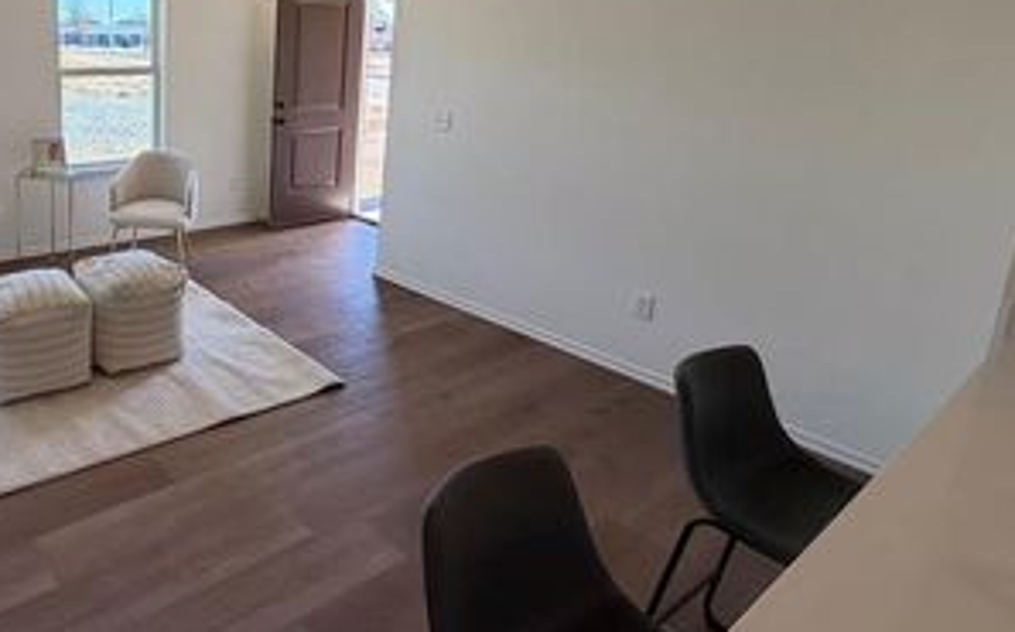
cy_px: 155
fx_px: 691
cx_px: 181
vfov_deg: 47.3
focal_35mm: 25
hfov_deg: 65.0
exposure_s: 1/120
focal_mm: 2.22
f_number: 2.2
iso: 125
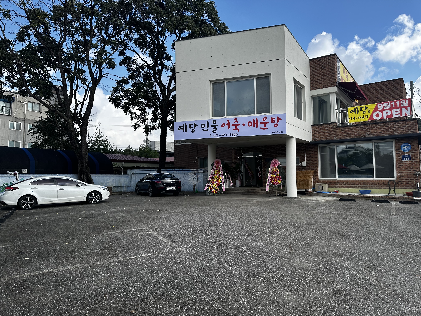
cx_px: 210
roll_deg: +0.5
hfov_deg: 71.6
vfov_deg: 56.8
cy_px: 158
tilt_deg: +4.6
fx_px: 292
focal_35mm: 24
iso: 80
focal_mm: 6.86
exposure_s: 1/2299
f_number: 1.78
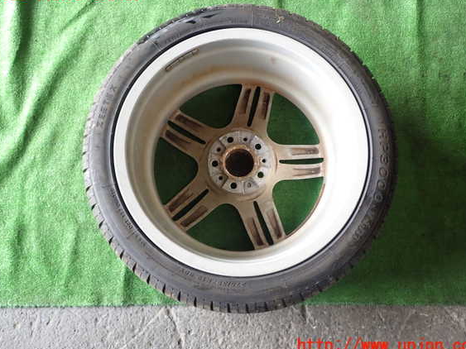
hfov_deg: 56.8
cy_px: 170
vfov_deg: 44.1
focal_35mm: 32
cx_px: 236
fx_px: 431
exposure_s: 1/60
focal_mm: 5.4
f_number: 2.3
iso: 200
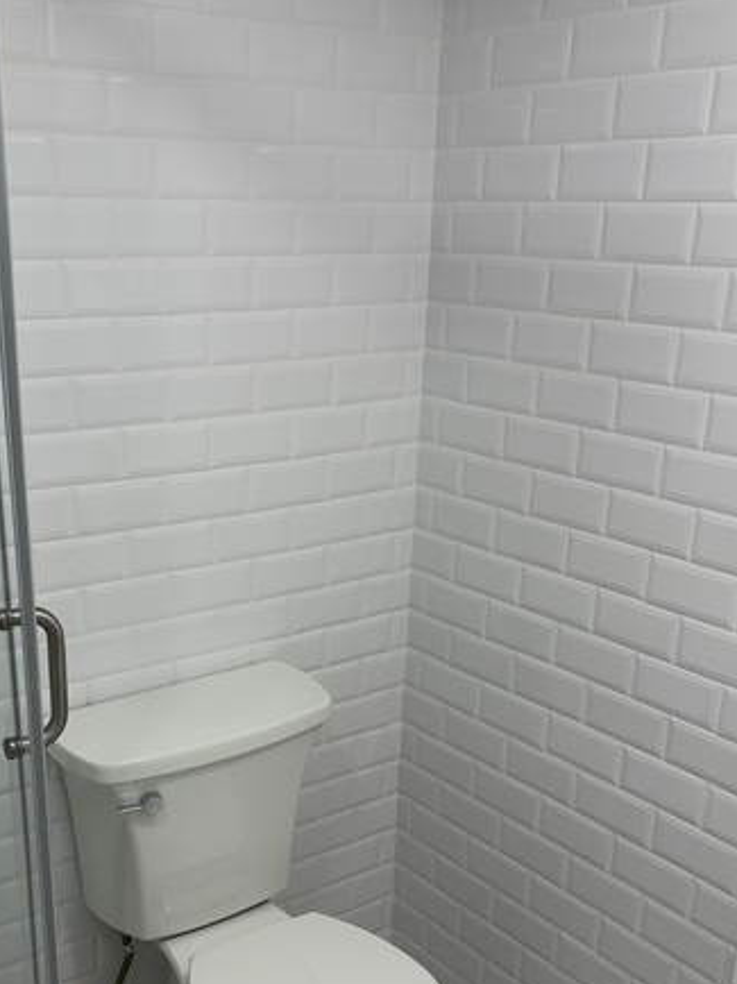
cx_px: 290
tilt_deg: -21.1
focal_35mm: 40
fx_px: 1137
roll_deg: -0.5
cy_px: 647
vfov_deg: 46.2
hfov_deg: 35.8
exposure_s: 1/120
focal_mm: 5.96
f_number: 1.6
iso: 40
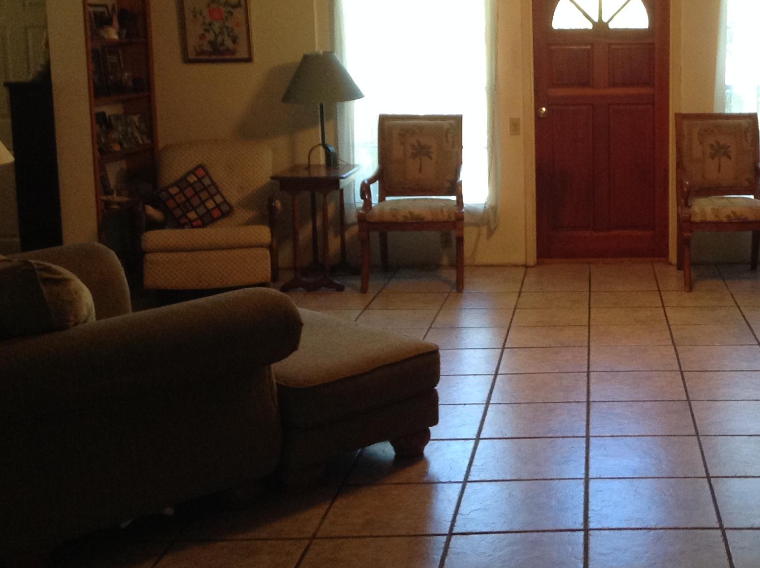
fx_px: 1206
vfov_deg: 26.4
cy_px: 189
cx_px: 590
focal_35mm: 55
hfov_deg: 34.1
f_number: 2.4
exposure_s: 1/24
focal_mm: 3.3
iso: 100
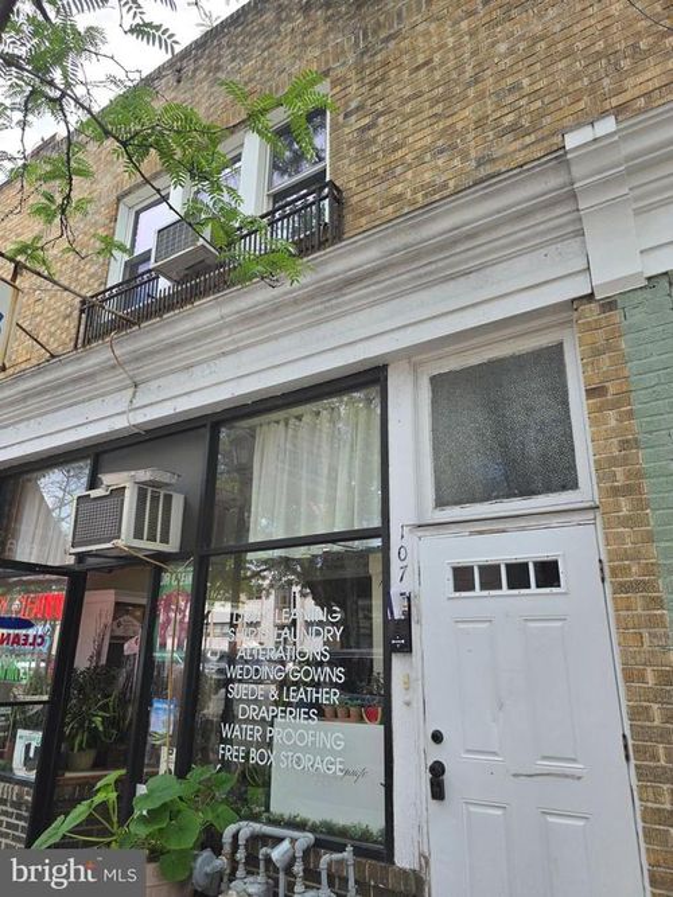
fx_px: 596
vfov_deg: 73.9
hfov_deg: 58.9
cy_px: 448
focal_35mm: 23
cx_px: 336
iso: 12
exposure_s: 1/150
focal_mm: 6.3
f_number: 1.7
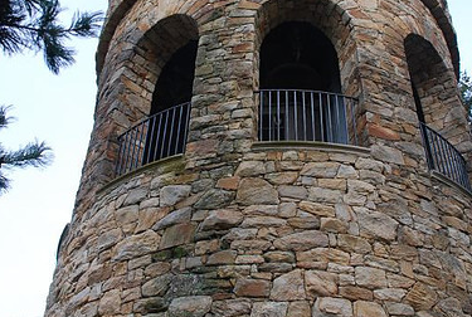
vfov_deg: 26.4
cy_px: 101
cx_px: 253
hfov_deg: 38.8
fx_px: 670
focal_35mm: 51
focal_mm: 22
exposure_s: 1/80
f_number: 8
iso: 200
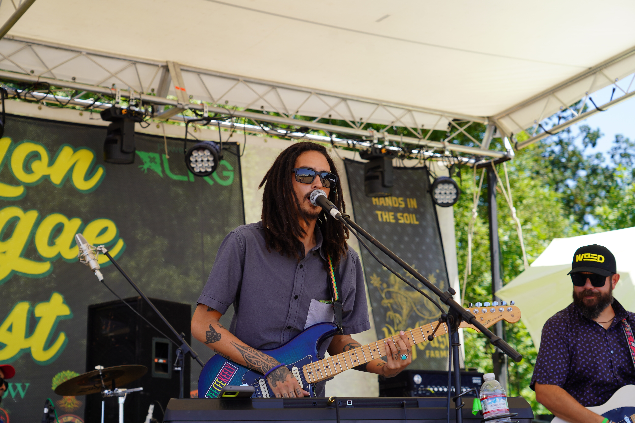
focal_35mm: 70
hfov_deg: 28.8
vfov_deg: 19.5
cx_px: 318
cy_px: 212
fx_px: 1235
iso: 100
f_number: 5.6
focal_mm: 70
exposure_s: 1/160
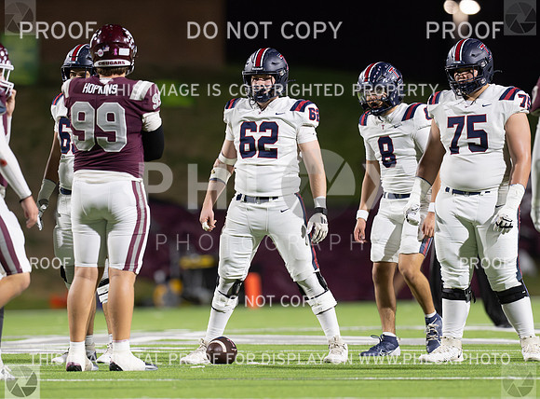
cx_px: 277
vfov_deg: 2.5
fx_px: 8996
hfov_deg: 3.4
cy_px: 258
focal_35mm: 580
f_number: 4
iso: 5000
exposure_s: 1/1000
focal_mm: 400
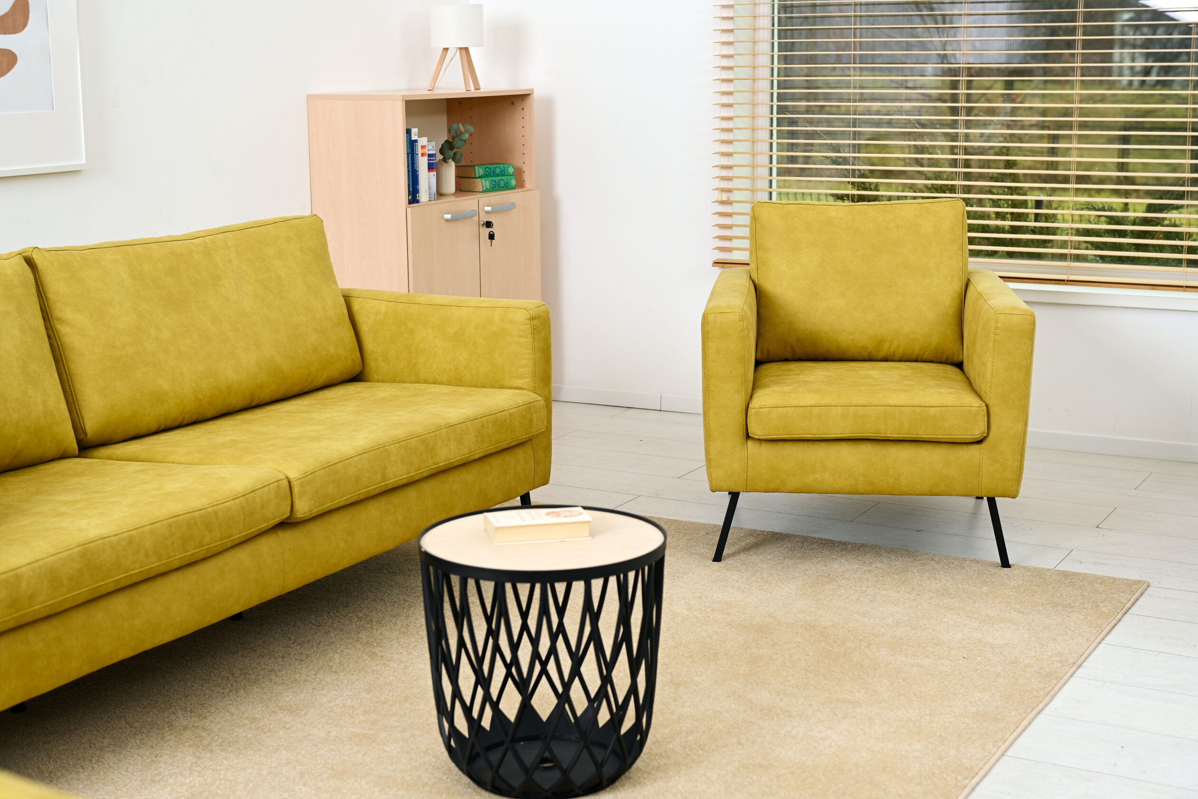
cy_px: 400
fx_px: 1730
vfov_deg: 26.0
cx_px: 599
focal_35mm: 52
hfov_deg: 38.2
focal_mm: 52
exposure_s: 1/60
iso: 64
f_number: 4
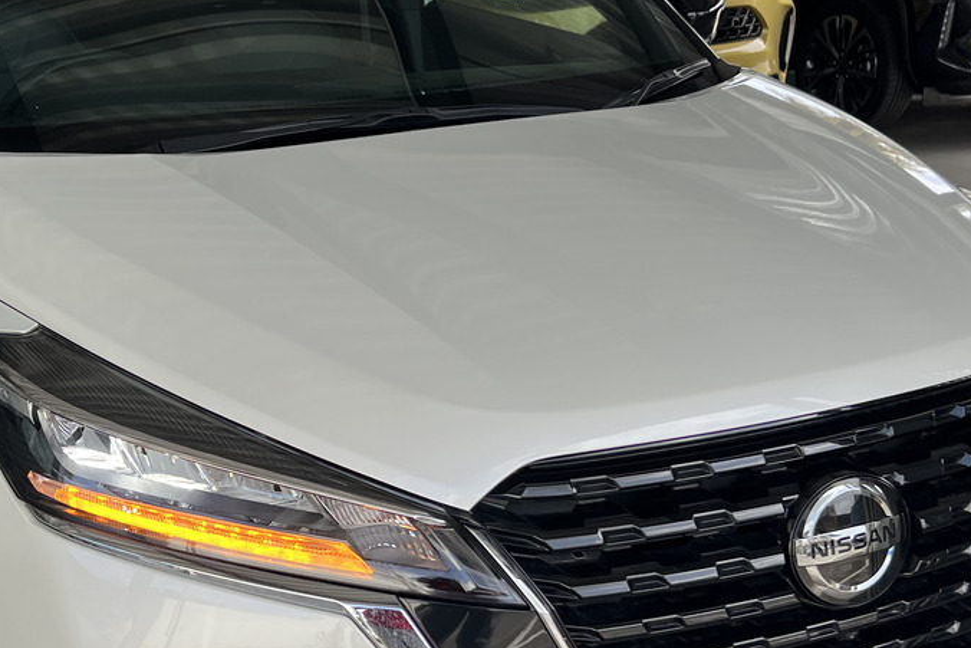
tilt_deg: -18.7
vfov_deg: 22.6
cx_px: 338
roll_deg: +1.6
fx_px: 1619
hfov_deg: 33.2
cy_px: 403
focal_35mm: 60
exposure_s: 1/803
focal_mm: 5.7
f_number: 1.5
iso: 50
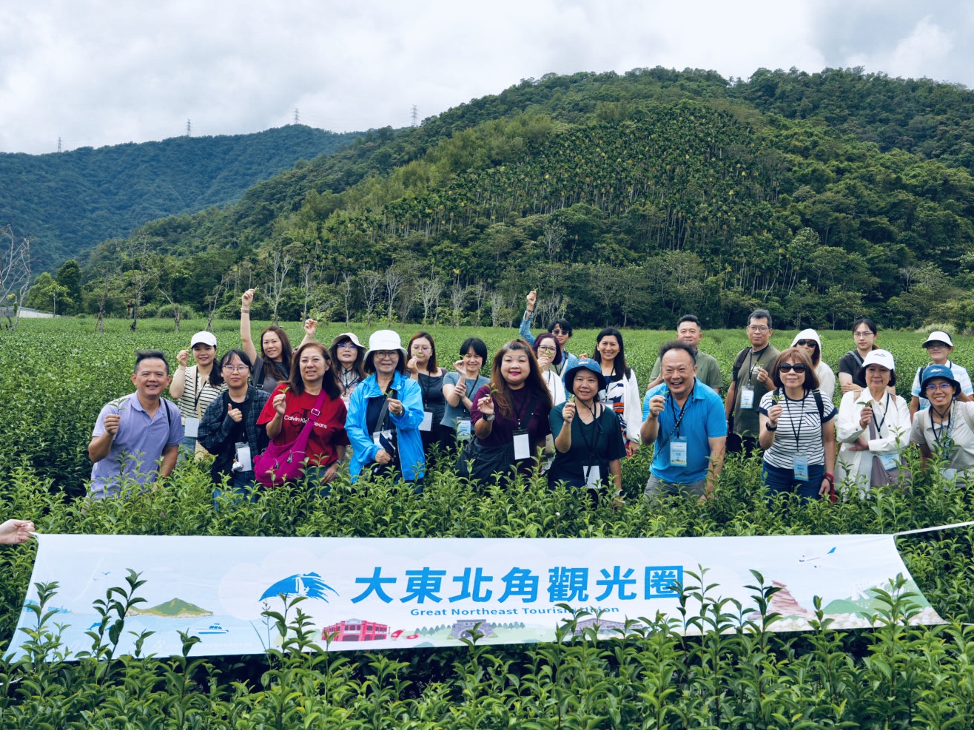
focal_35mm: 39
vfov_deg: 36.8
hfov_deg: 47.7
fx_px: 1097
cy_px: 344
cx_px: 551
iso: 100
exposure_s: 1/125
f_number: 10
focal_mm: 33
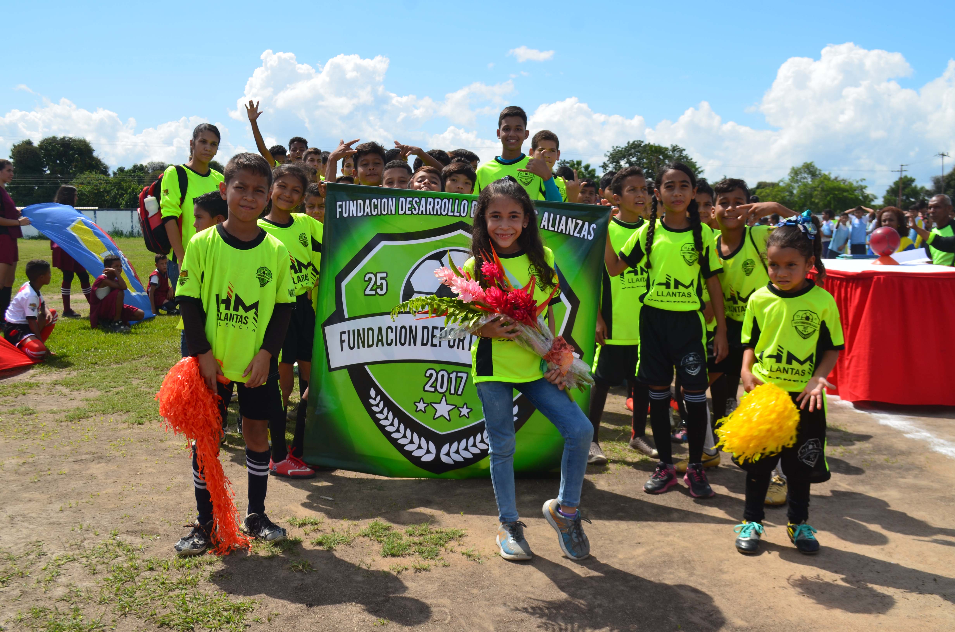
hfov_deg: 53.2
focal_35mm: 36
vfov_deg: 36.7
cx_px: 478
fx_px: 953
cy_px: 316
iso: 100
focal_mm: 24
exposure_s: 1/250
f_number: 8
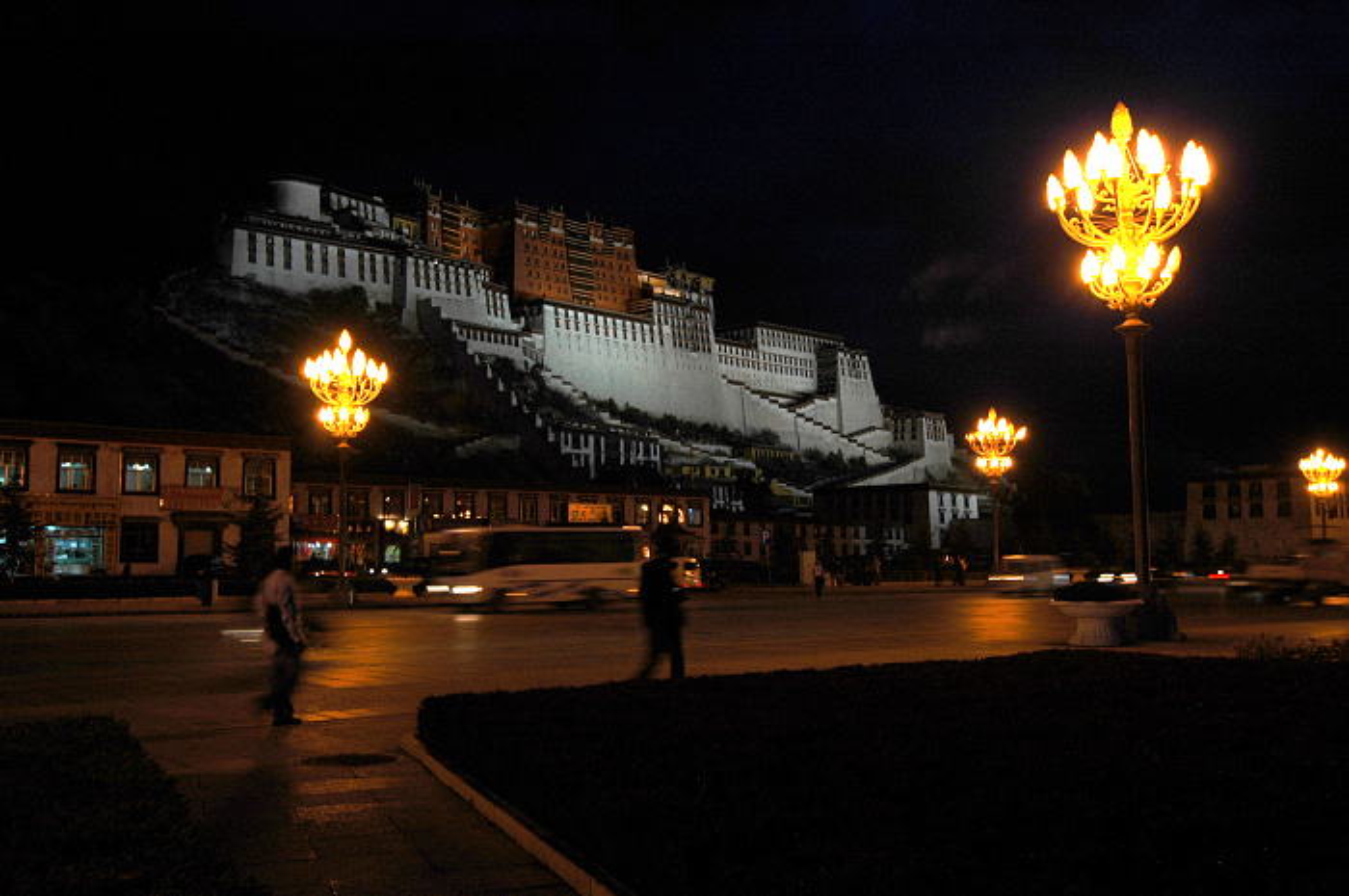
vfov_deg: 36.8
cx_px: 674
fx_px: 1347
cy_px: 448
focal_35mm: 36
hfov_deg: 53.2
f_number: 4.5
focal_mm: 24
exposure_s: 1/8
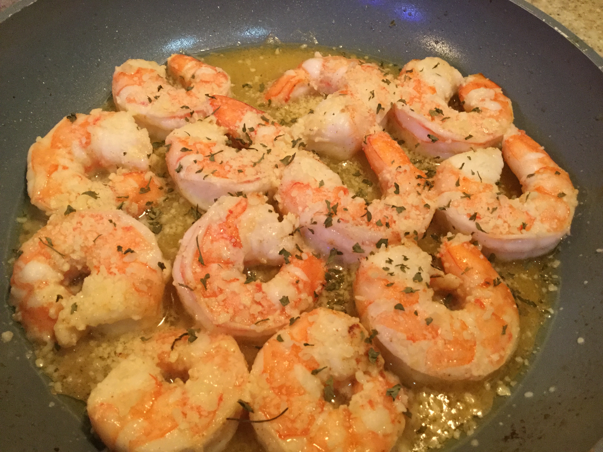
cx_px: 302
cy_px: 226
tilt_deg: -54.0
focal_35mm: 31
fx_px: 540
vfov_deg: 45.4
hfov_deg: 58.4
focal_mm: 3.3
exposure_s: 1/17
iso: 200
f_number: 2.4
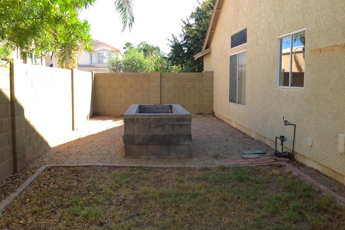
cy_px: 107
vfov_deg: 35.9
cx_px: 175
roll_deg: +0.0
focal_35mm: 37
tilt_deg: -5.4
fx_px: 355
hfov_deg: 51.9
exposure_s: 1/332
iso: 50
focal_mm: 4.28
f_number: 2.4
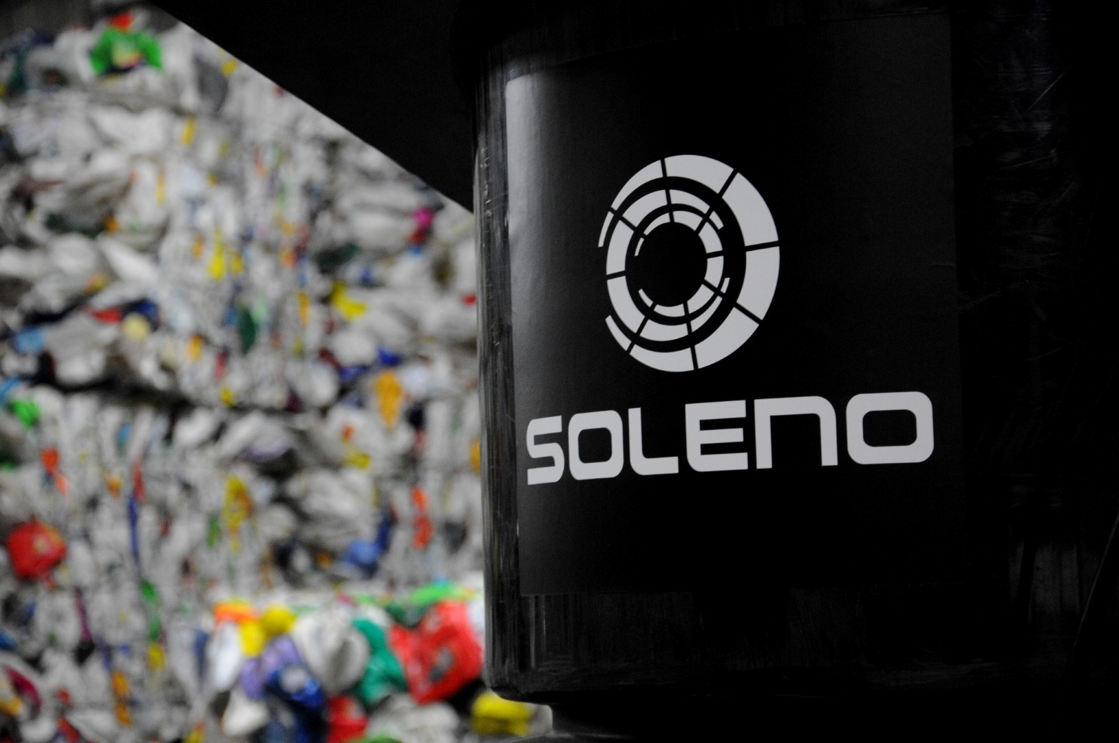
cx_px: 560
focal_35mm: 99
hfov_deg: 20.6
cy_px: 372
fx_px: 3074
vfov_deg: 13.8
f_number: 5.3
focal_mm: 66
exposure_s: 1/30
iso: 1600
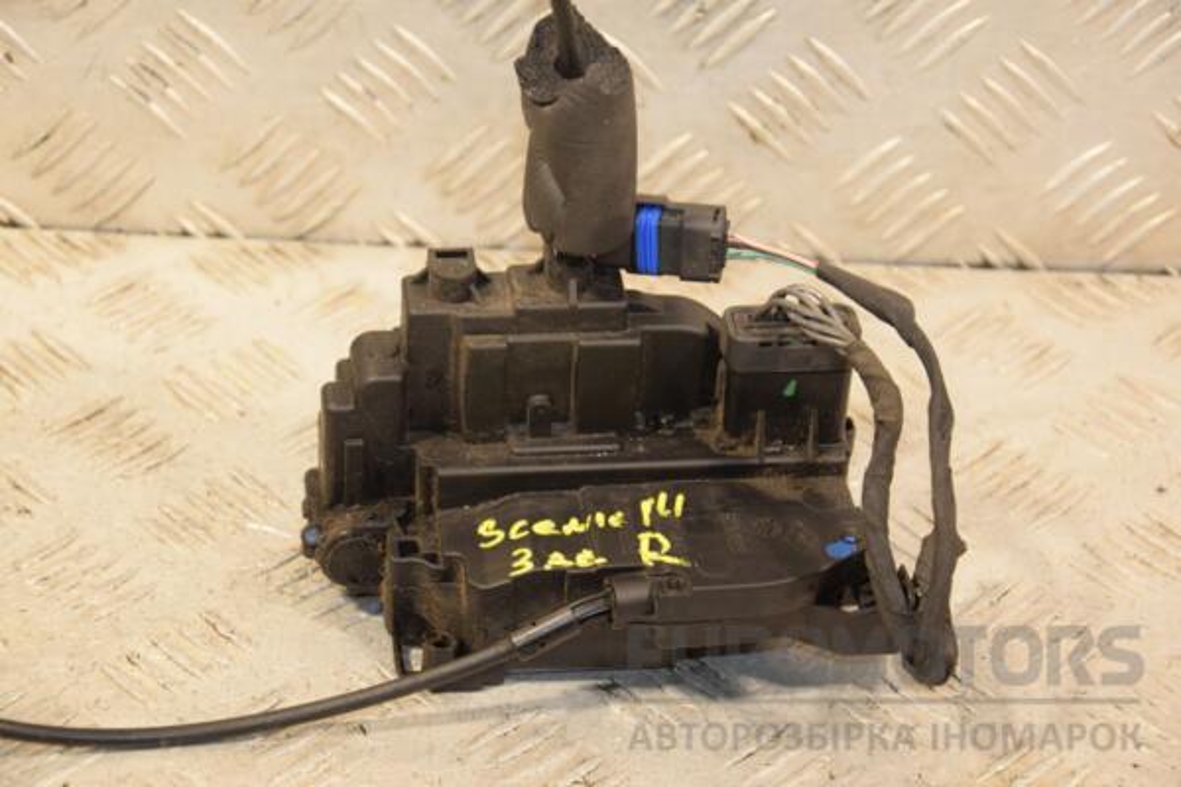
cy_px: 394
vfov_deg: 13.8
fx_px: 3247
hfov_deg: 20.6
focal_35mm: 99
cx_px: 590
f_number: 5.3
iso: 800
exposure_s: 1/125
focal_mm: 66
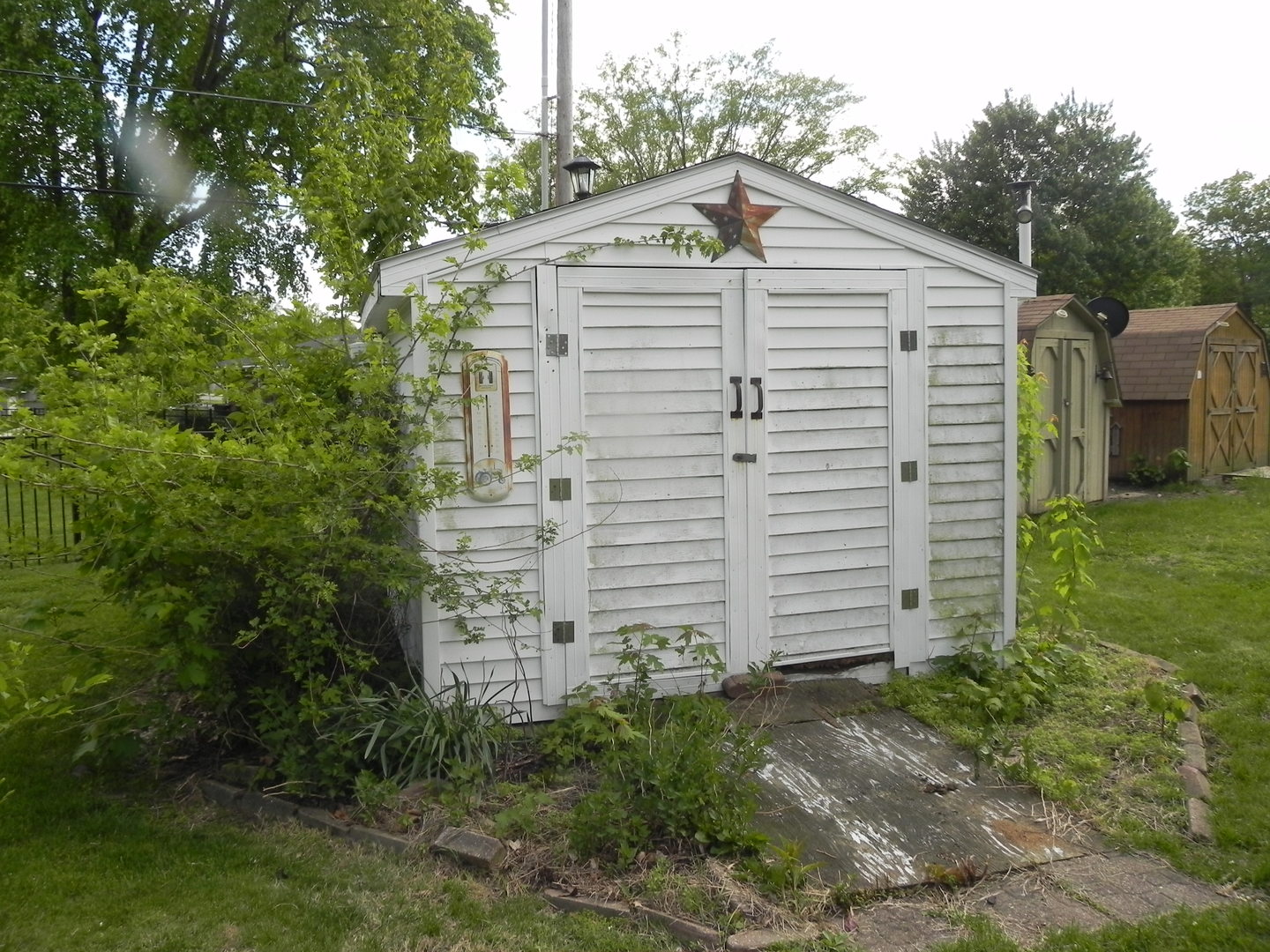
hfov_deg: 61.7
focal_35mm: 29
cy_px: 476
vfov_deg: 48.2
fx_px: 1064
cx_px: 635
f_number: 5.6
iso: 160
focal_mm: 5.2
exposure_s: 1/196
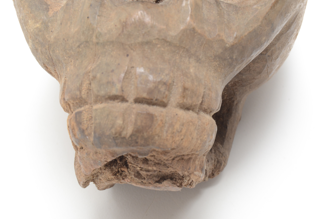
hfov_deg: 24.7
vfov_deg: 16.5
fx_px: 755
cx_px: 165
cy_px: 110
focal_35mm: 82
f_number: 14
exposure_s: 1/125
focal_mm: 55
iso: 400
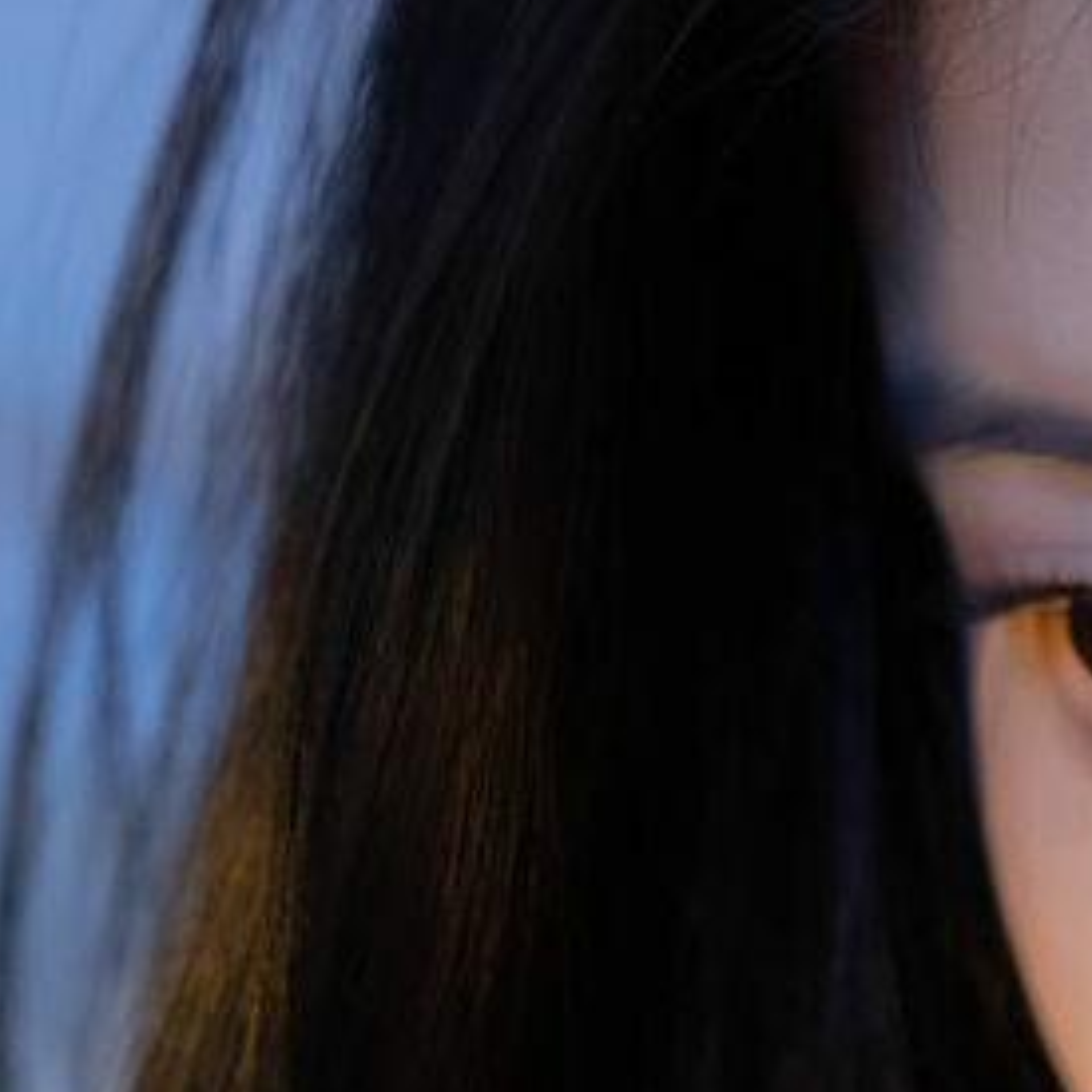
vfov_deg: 5.1
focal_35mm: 341
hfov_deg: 5.1
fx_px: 12170
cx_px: 1632
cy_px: 1471
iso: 1000
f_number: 2.8
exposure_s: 1/320
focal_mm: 70
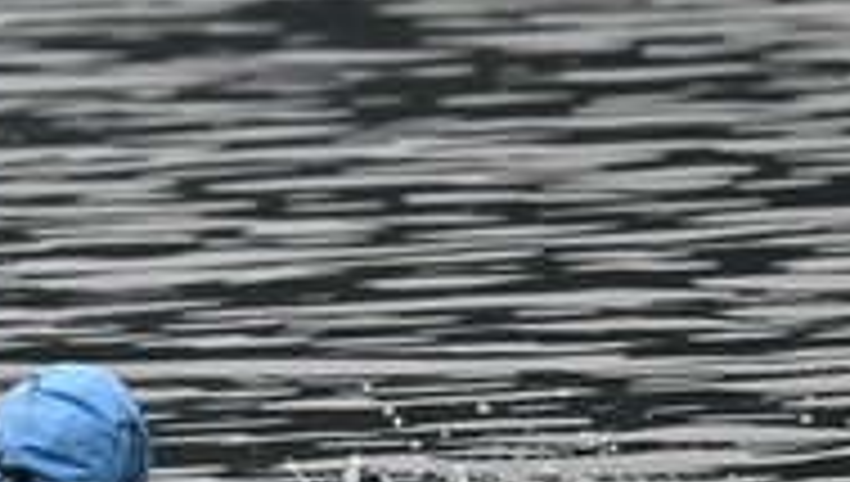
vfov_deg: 0.8
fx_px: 35012
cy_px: 2
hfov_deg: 1.4
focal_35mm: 1551
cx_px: -342
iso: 1000
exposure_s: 1/500
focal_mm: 510
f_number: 10
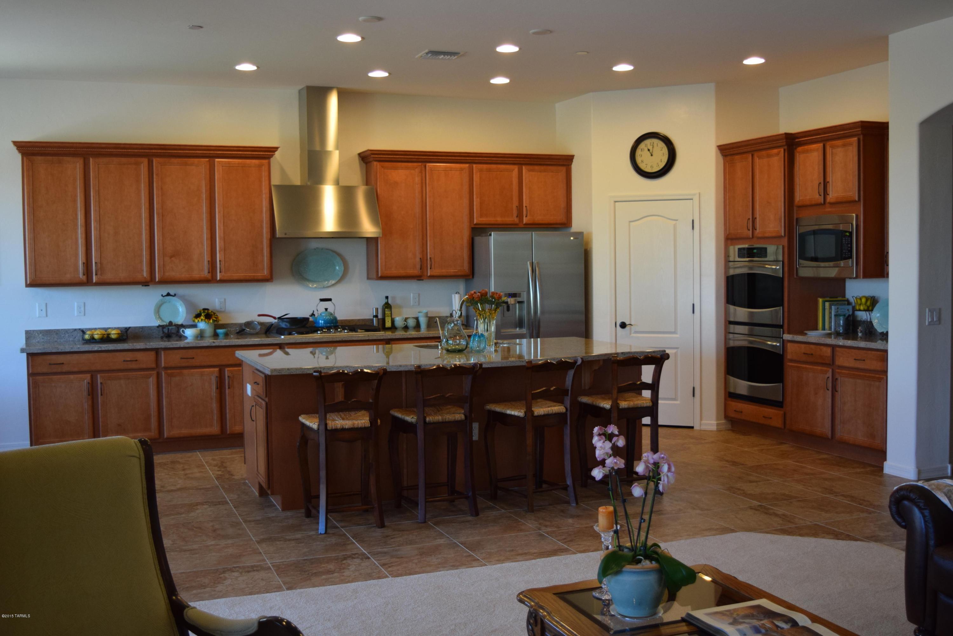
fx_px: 993
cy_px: 318
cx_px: 476
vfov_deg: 35.5
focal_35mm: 38
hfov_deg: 51.3
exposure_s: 1/60
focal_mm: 25
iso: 560
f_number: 4
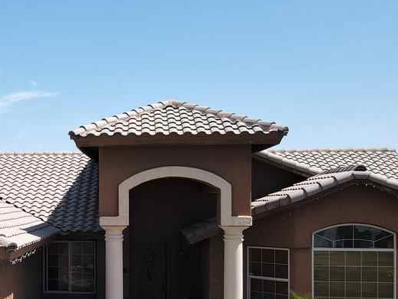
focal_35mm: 59
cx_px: 13
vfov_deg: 24.6
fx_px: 679
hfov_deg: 30.7
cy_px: 217
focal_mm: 4.5
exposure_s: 1/725
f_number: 2.8
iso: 100
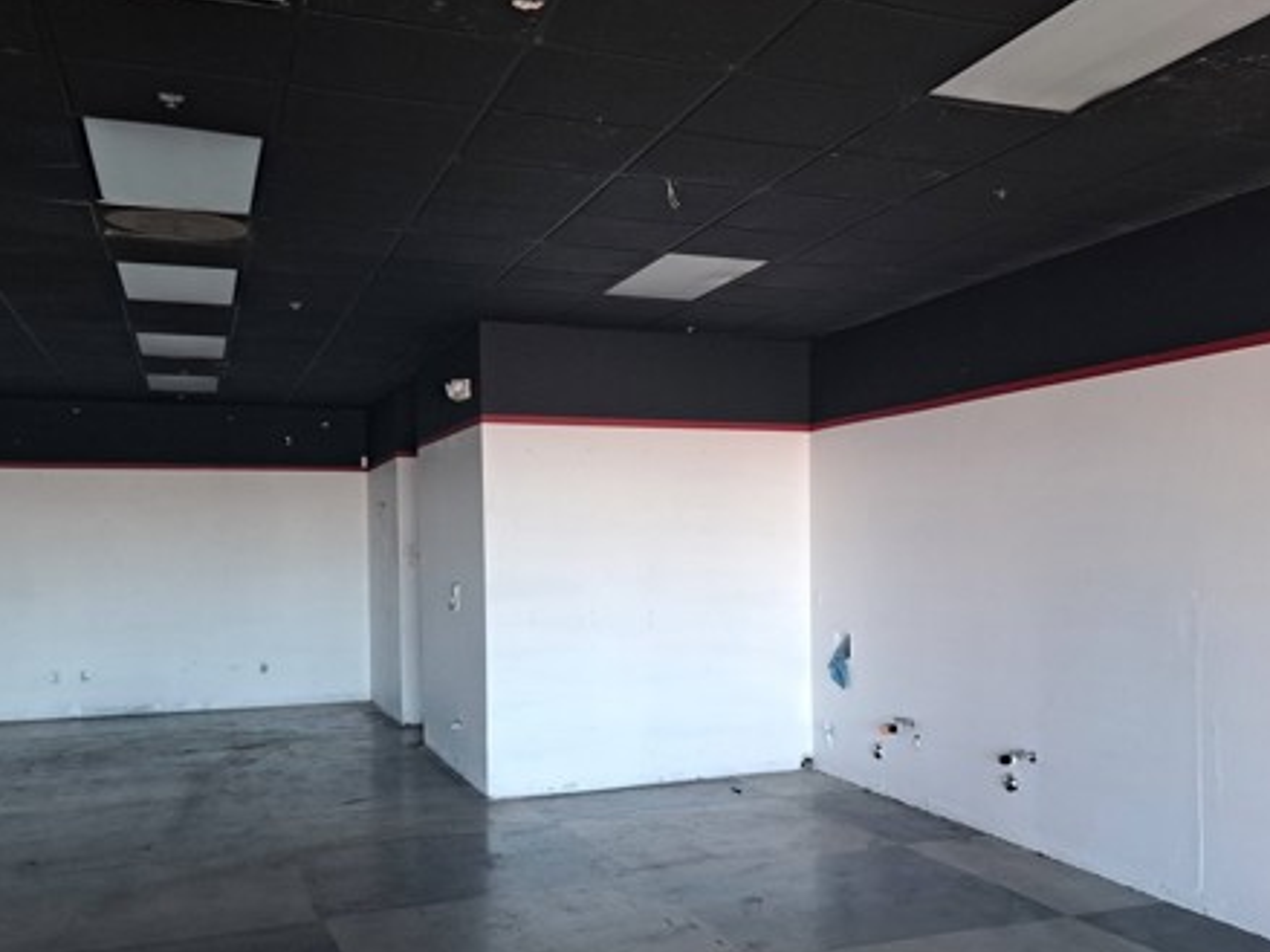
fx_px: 1284
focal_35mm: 35
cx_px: 775
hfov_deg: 52.2
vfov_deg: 40.4
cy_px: 587
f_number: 1.8
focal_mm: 5.23
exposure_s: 1/60
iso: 160
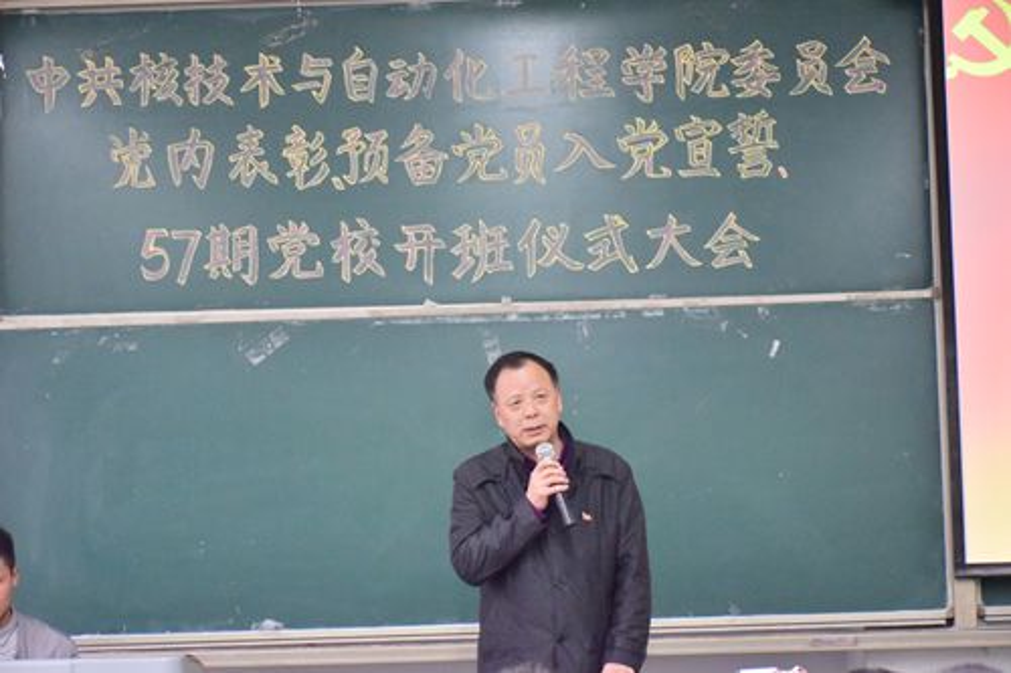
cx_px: 506
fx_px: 2358
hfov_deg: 24.2
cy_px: 336
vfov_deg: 16.3
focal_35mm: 84
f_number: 4.8
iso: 6400
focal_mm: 56
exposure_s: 1/125
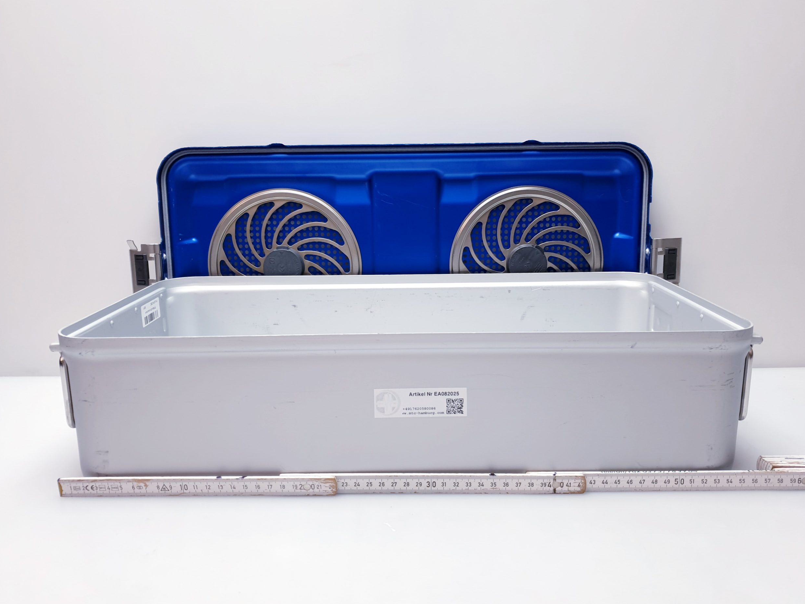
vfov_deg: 51.4
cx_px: 417
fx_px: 628
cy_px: 298
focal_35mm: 27
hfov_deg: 65.3
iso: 64
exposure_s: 1/100
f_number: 1.5
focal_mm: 4.3
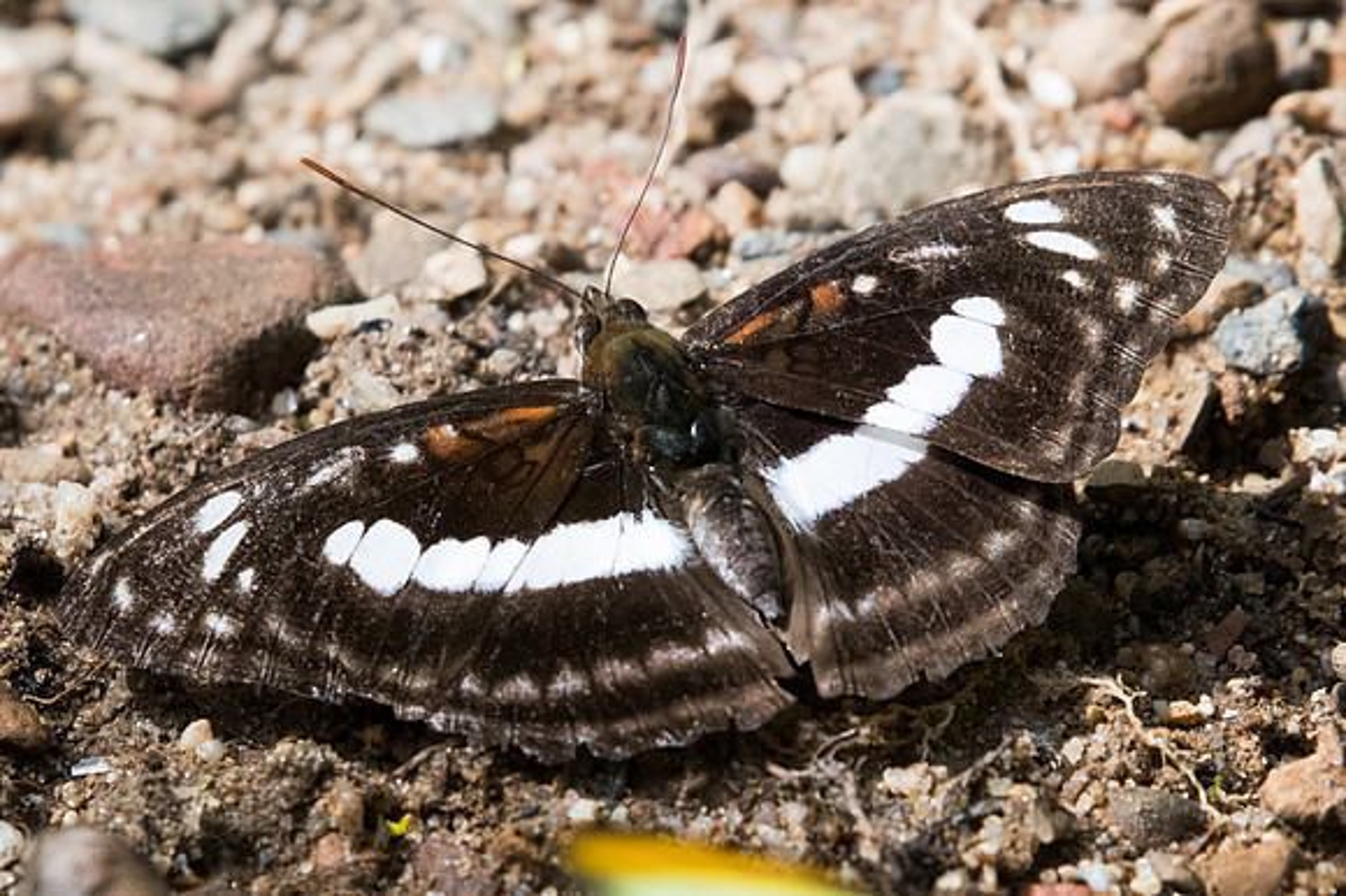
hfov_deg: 2.0
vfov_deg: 1.3
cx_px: 698
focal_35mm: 1047
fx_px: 39125
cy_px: 473
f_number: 10
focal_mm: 400
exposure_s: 1/400
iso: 1600
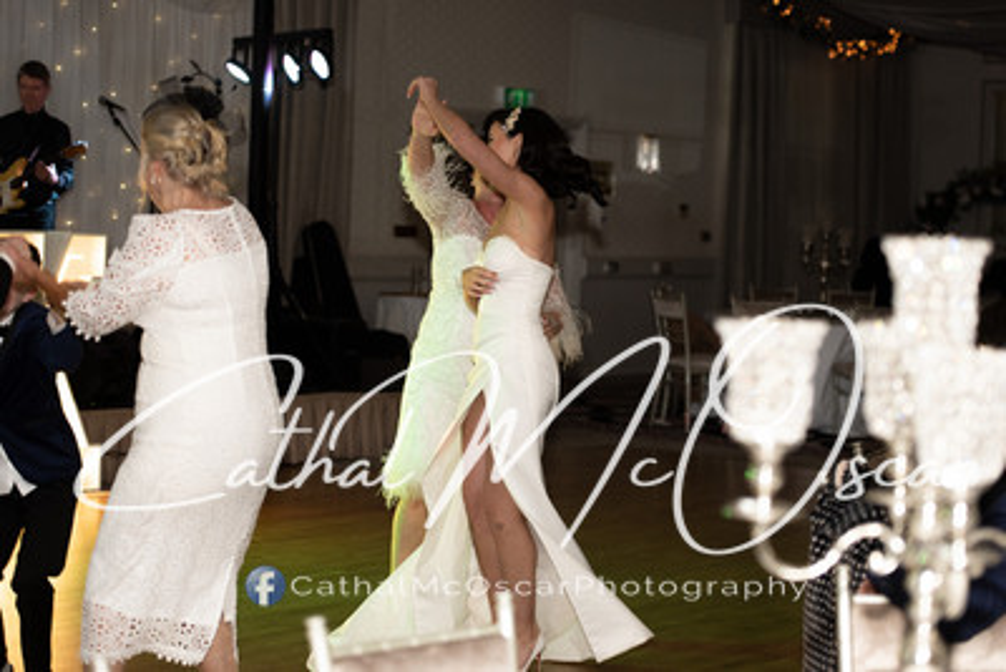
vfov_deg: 12.7
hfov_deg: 18.9
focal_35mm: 108
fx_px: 3019
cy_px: 309
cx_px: 543
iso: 640
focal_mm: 100
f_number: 2.8
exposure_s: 1/250
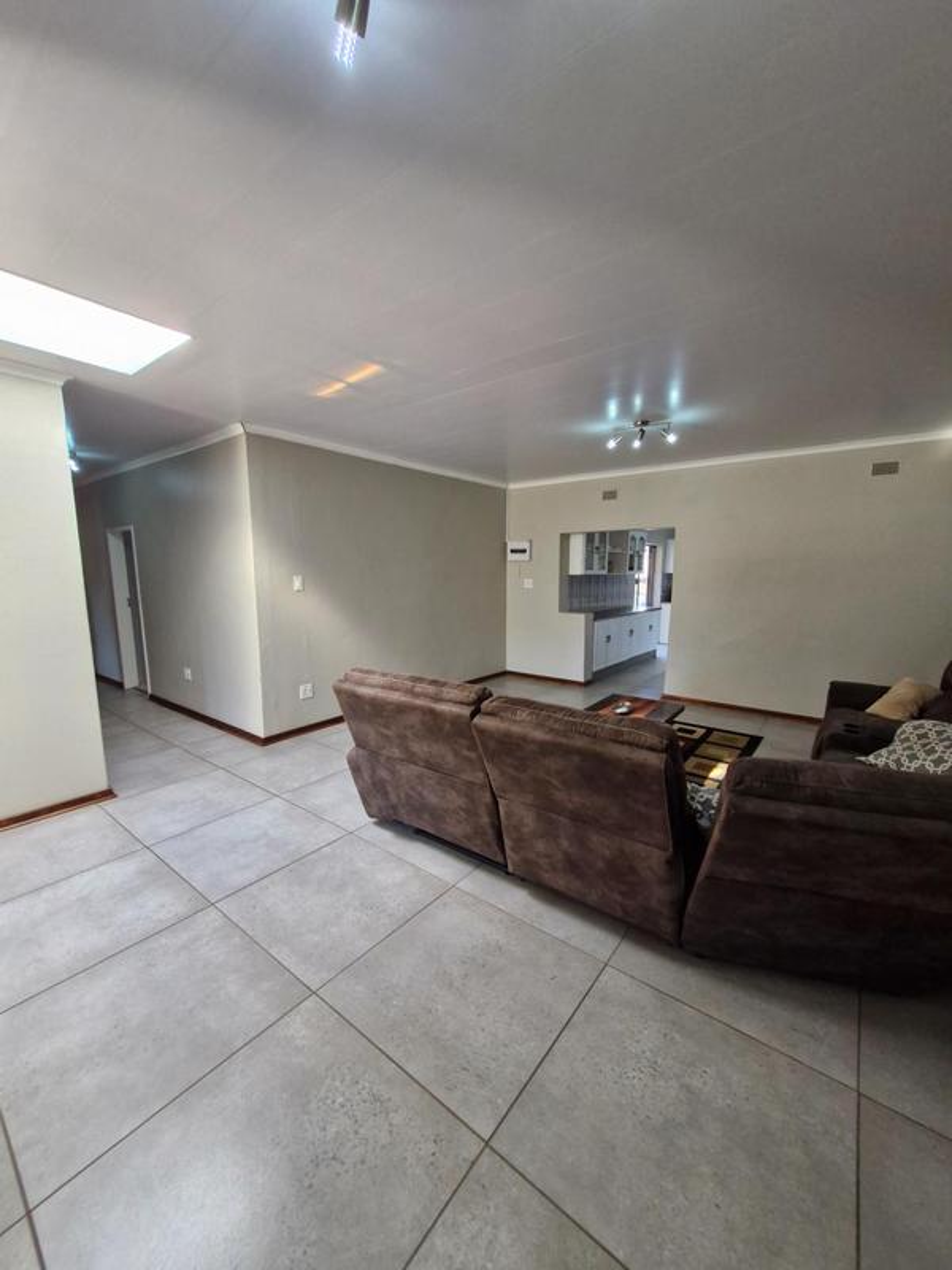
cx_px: 476
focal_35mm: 13
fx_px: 477
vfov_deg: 106.2
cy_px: 635
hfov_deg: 89.9
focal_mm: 1.74
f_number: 2.2
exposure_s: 1/50
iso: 100
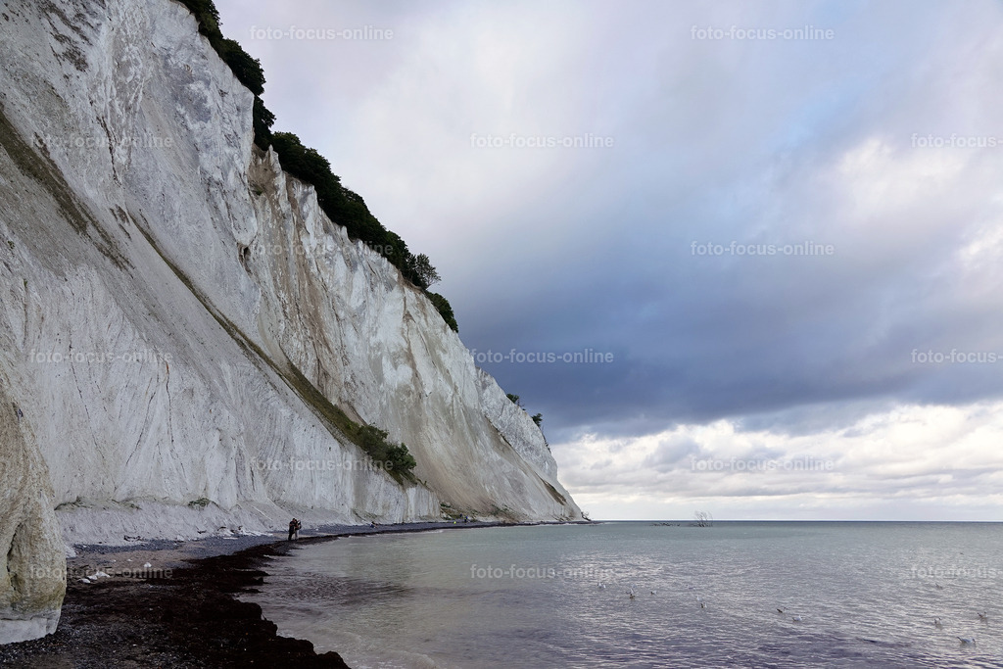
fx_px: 669
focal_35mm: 24
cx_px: 502
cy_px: 334
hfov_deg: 73.7
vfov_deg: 53.1
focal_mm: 8.8
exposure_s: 1/640
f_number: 2.4
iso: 100
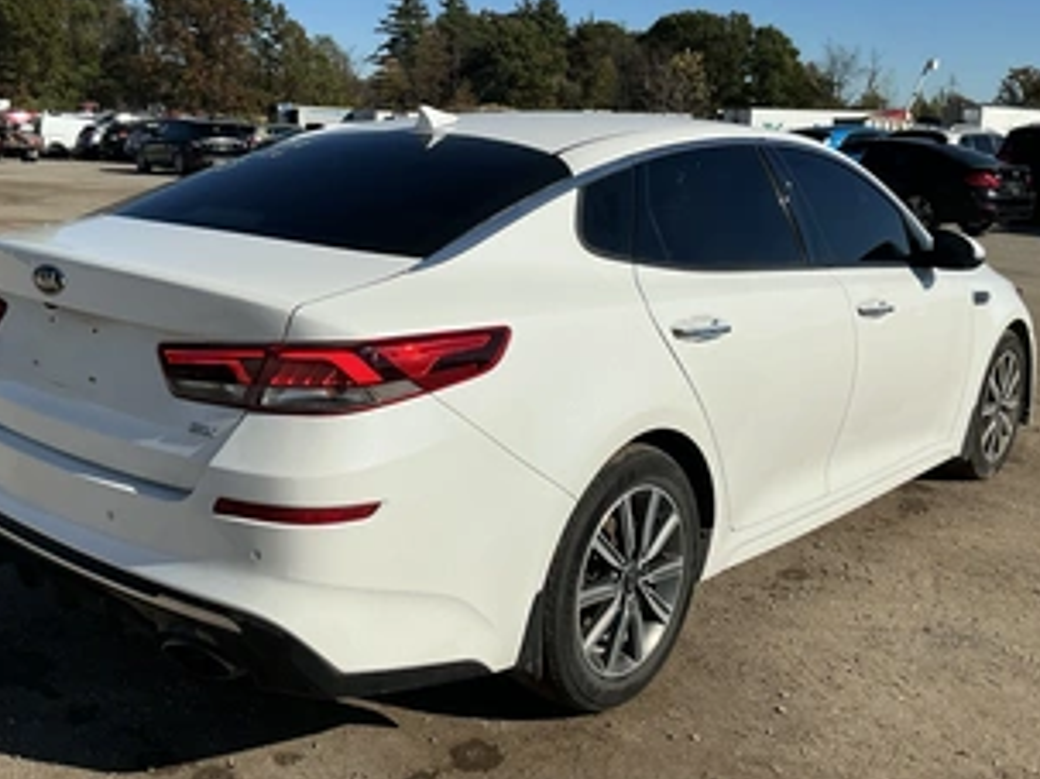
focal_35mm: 37
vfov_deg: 38.6
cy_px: 350
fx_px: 1111
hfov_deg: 50.1
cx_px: 484
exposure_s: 1/4405
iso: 25
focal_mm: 3
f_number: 1.8
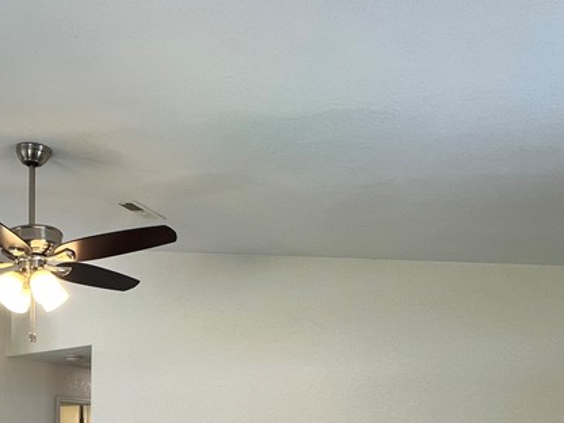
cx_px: -12
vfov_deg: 38.1
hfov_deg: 46.5
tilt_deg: +0.1
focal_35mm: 32
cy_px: 445
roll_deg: -0.1
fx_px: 521
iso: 125
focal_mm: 1.57
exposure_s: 1/120
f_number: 1.8
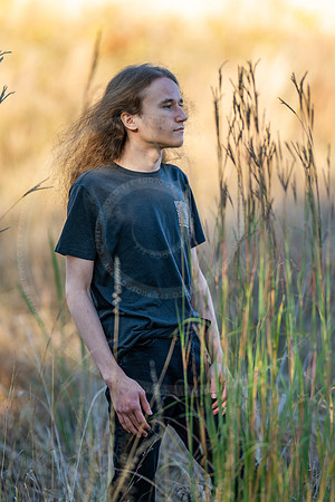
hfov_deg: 10.8
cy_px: 251
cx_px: 168
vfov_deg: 16.1
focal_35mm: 127
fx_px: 1773
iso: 80
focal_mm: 85
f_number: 1.3
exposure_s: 1/1000
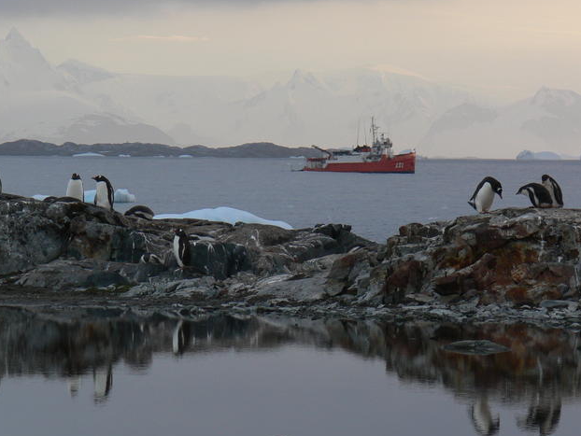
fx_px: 5977
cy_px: 251
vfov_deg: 4.2
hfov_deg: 5.6
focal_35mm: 356
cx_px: 258
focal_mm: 46
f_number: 5.6
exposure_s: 1/125
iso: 80
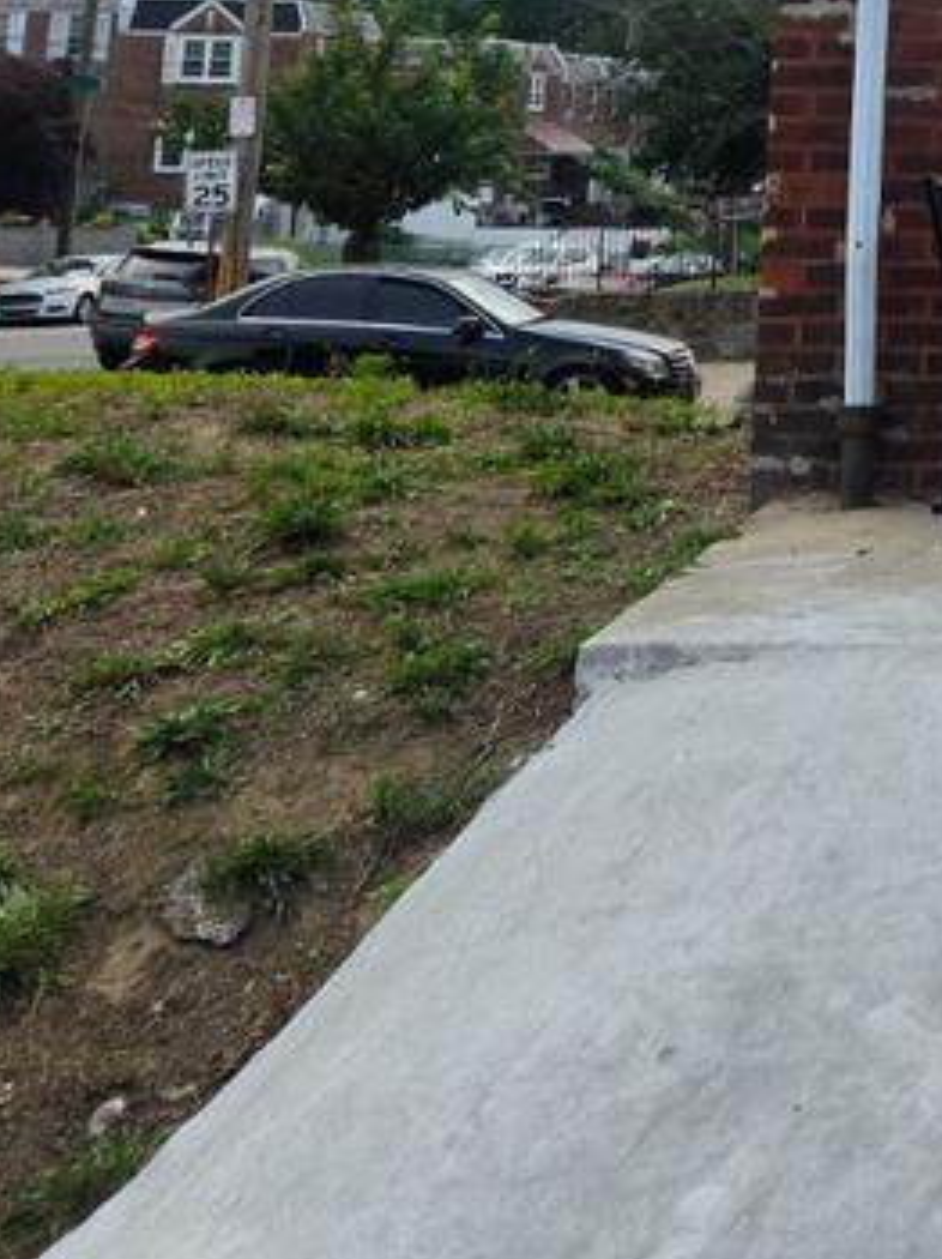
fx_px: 2579
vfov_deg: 24.8
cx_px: 1381
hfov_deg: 18.5
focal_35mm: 71
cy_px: -252
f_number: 1.8
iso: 80
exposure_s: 1/2088
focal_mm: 5.4
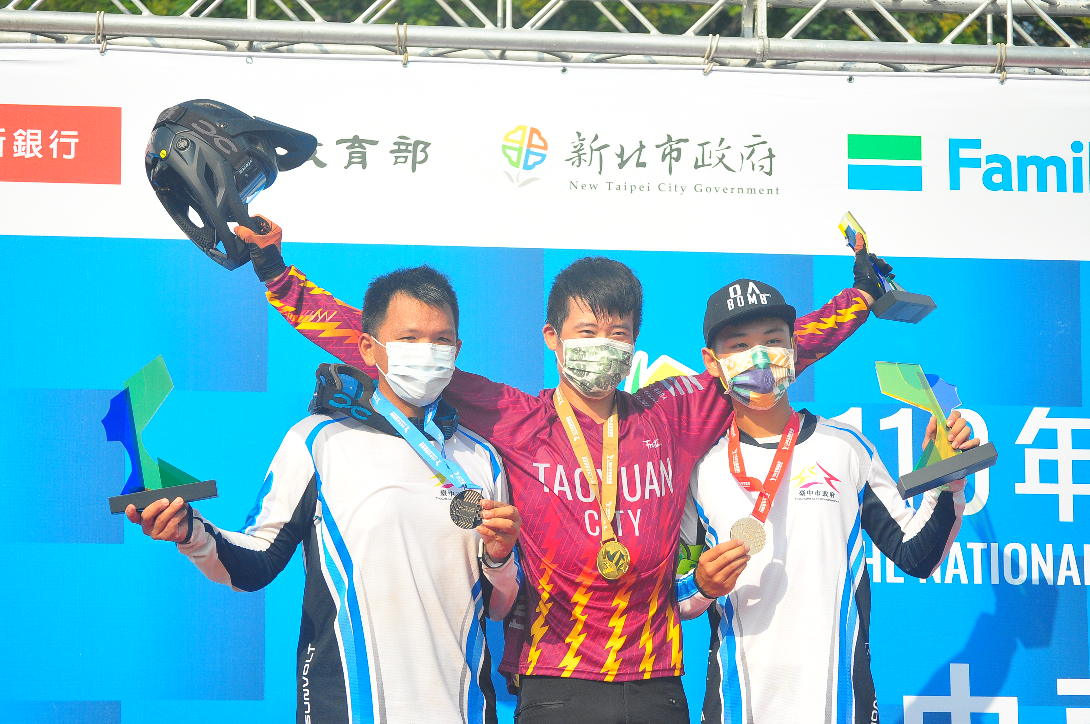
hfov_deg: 20.0
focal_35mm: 102
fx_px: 3085
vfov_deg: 13.4
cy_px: 362
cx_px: 545
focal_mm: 68
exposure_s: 1/2000
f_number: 6.3
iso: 500
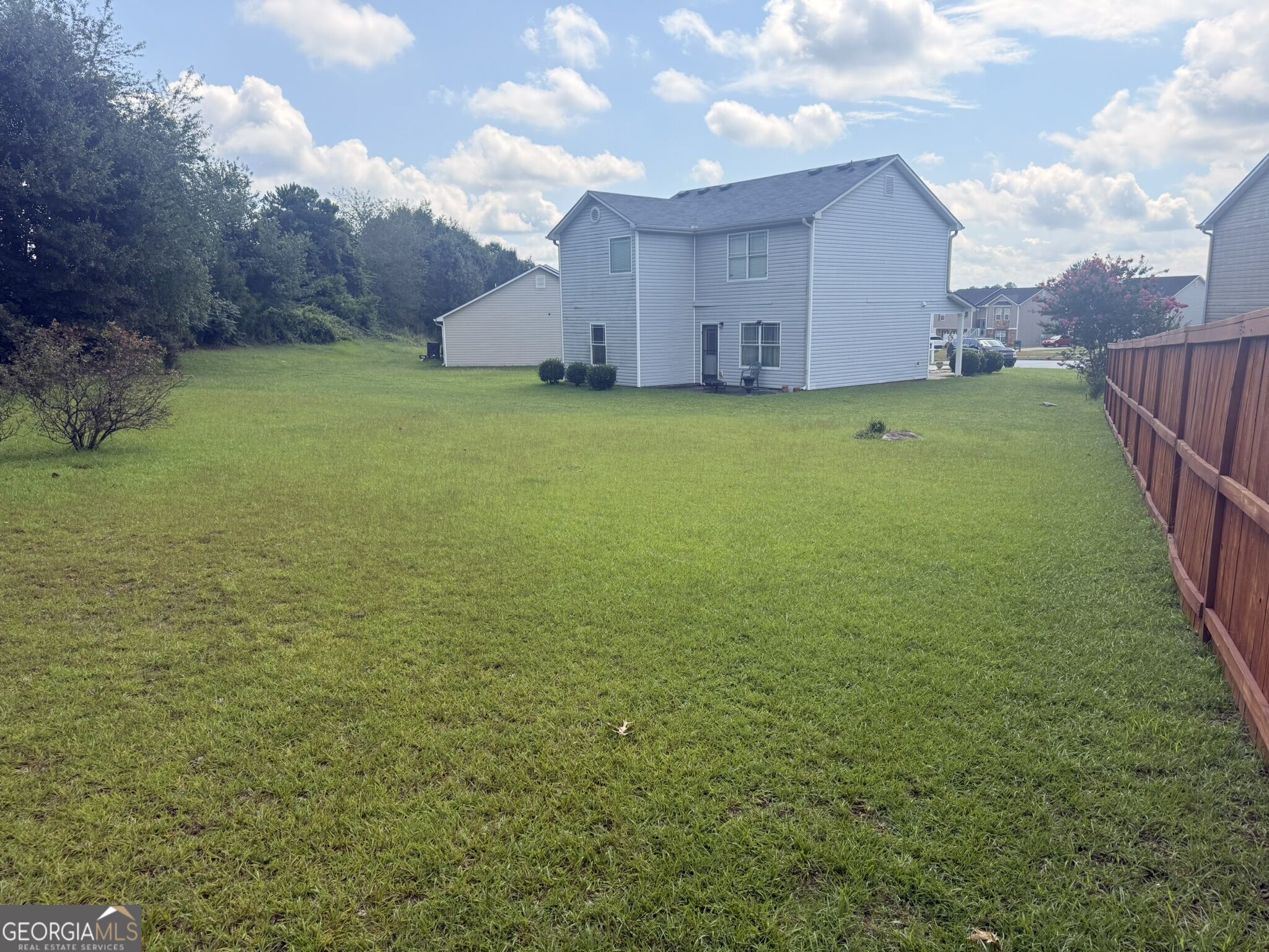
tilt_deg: -8.6
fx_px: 880
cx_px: 634
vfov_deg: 56.8
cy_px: 476
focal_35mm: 24
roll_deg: +0.5
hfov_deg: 71.6
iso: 100
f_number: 1.78
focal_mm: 6.76
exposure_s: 1/3759
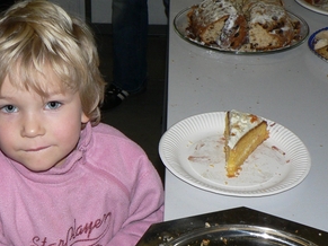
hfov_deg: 28.4
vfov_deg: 22.2
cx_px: 41
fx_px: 625
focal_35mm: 66
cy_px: 149
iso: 100
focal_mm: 6
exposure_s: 1/60
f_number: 2.8
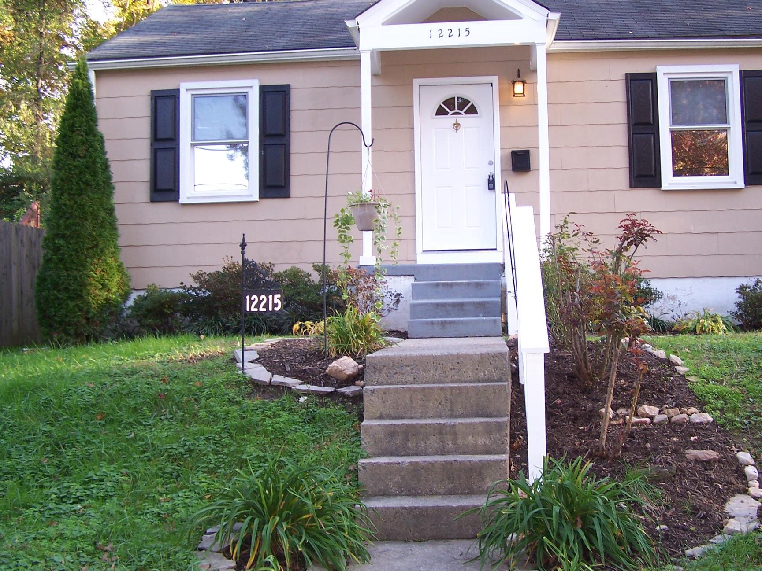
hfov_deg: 42.0
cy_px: 278
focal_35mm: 45
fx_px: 991
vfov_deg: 32.2
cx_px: 430
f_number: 2.8
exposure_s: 1/90
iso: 80
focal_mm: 6.3
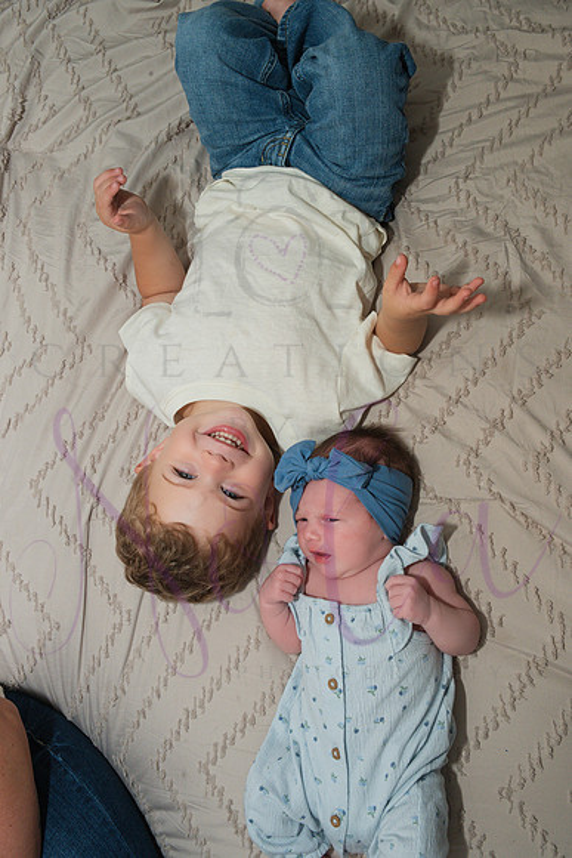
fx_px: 619
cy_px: 429
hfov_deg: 49.6
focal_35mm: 26
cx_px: 286
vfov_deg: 69.4
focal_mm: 26
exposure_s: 1/320
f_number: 14
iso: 800
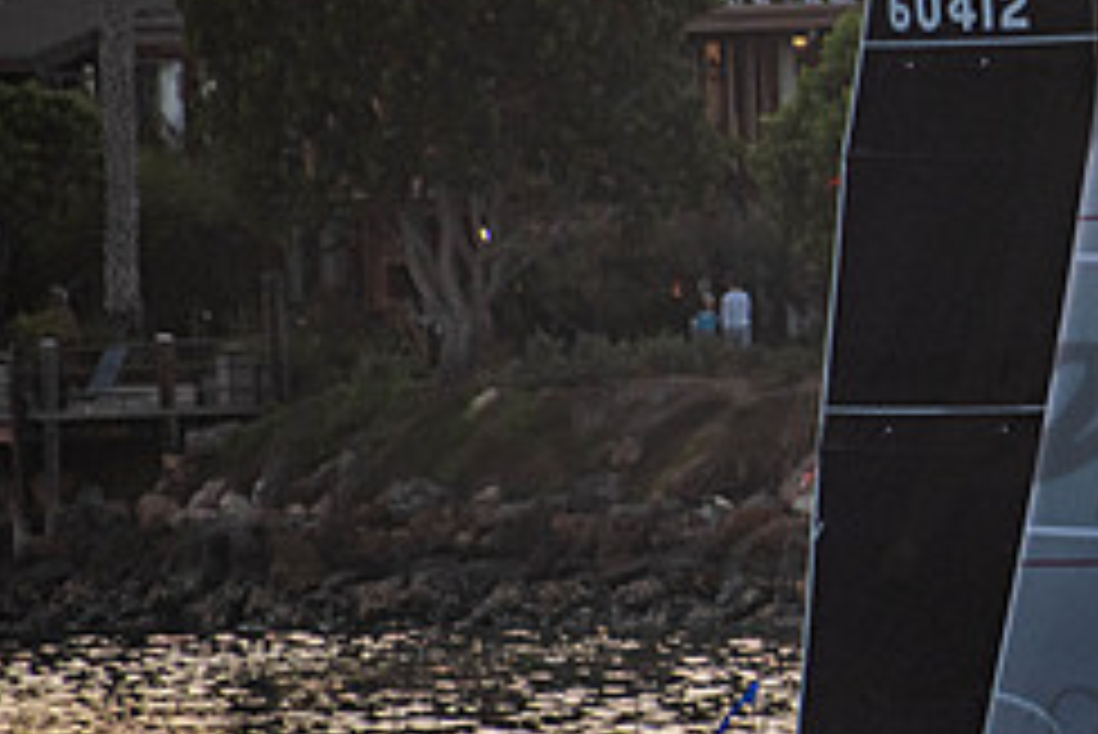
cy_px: 372
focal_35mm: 1071
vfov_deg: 1.3
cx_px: 1264
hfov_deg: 1.9
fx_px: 32684
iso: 800
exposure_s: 1/160
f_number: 6.3
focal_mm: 300
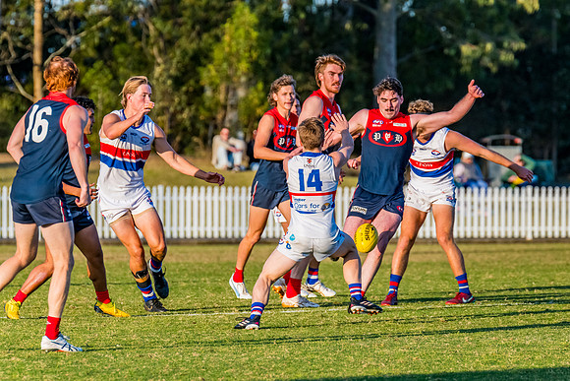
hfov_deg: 4.5
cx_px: 340
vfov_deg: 3.0
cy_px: 174
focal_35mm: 454
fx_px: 7185
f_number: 8
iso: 800
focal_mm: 380
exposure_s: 1/1600
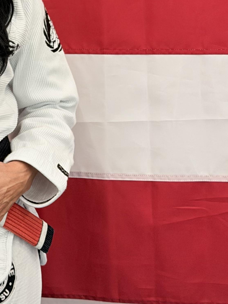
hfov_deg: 11.2
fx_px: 1142
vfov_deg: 14.6
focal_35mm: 130
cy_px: -69
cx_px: -60
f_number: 1.78
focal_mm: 6.76
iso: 200
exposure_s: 1/60
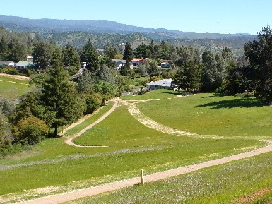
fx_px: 432
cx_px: 196
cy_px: 150
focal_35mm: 55
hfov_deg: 34.4
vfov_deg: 26.2
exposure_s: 1/320
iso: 100
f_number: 4.9
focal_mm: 6.6
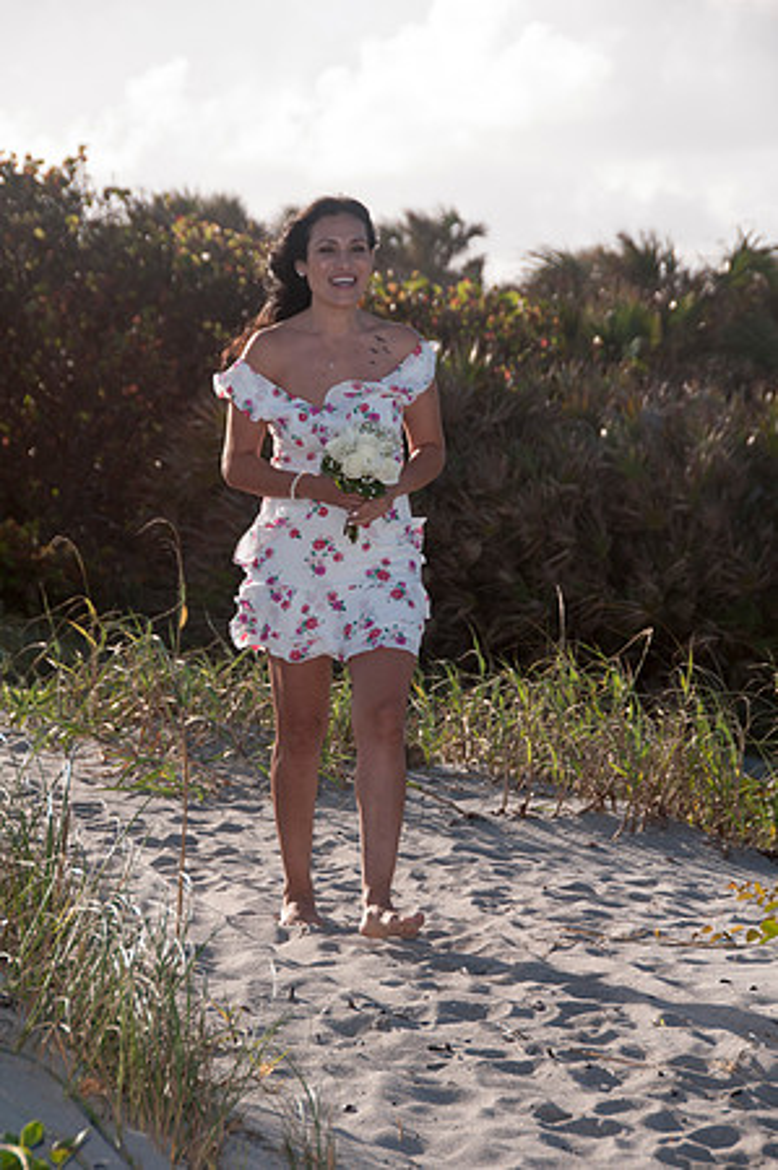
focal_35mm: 158
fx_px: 5117
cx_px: 389
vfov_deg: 13.1
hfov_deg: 8.7
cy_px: 585
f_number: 9
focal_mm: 105
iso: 100
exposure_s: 1/250
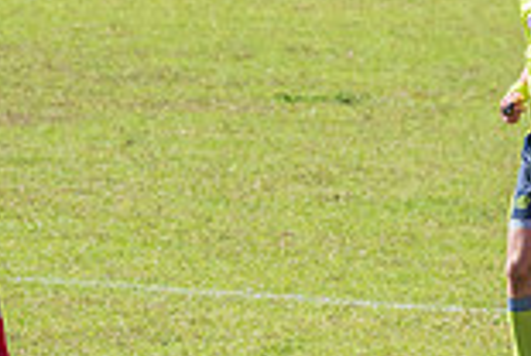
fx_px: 12635
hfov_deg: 2.4
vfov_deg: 1.6
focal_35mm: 855
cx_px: 10
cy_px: 232
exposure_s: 1/2000
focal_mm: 210
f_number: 7.1
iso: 800
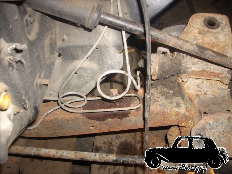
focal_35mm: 37
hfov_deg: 50.1
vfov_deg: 38.7
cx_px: 116
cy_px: 87
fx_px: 248
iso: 100
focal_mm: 6.2
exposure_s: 1/60
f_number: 2.8
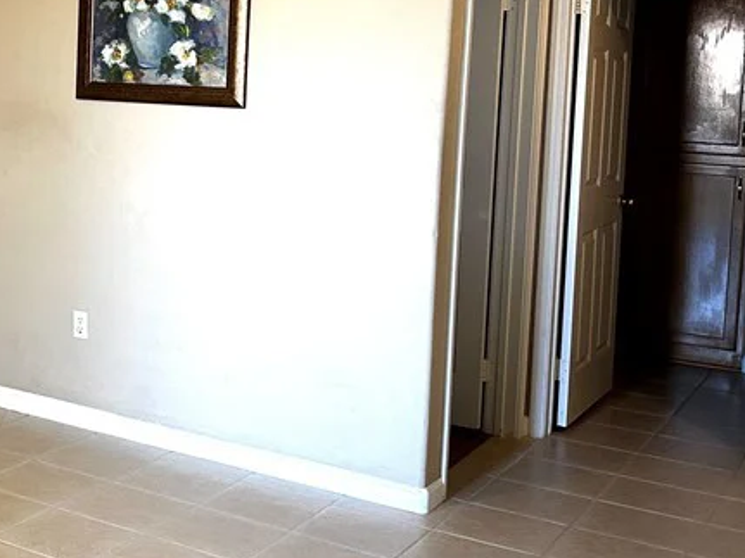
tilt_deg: -3.5
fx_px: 1226
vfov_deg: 25.3
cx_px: 16
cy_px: 133
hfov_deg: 31.5
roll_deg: -1.7
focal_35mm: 57
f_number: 1.78
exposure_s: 1/60
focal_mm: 6.86
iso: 160
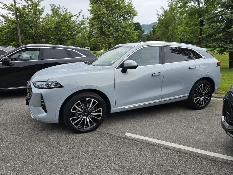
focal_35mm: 23
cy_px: 88
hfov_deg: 73.9
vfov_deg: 58.9
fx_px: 155
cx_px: 116
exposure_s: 1/180
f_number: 1.7
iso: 20
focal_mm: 6.3
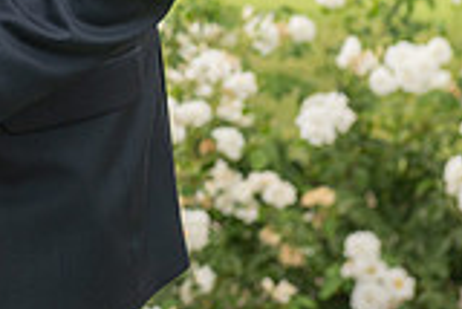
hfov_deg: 8.0
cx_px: -191
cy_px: -157
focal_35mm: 253
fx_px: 3250
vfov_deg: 5.4
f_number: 5.6
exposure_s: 1/320
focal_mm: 70
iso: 200
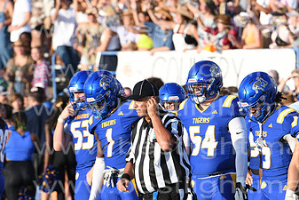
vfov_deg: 2.8
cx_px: 236
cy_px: 168
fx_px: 4080
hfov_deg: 4.2
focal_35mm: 491
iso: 110
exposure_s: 1/500
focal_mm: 190
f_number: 5.6
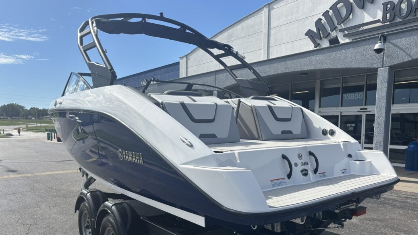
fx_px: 321
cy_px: 156
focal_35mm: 29
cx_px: 212
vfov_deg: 39.7
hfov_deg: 66.1
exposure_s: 1/4255
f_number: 1.6
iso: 50
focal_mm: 5.96
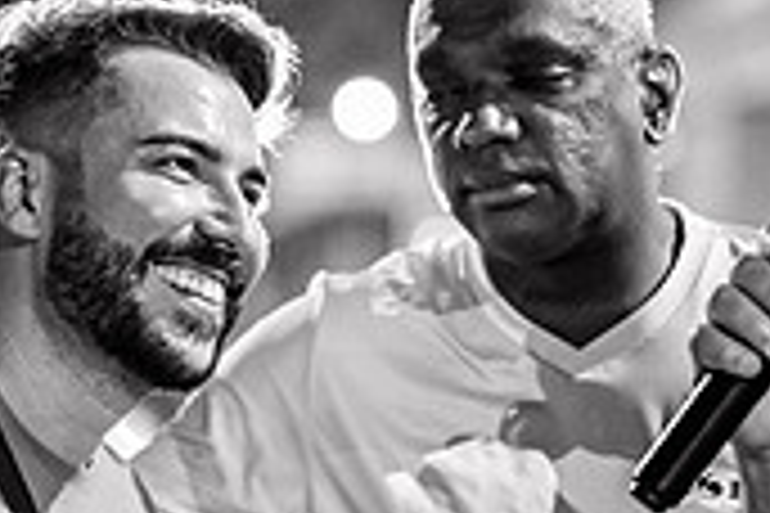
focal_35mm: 207
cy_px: 330
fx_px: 4427
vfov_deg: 6.6
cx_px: 307
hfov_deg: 9.9
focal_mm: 50
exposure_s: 1/320
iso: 2000
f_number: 1.2
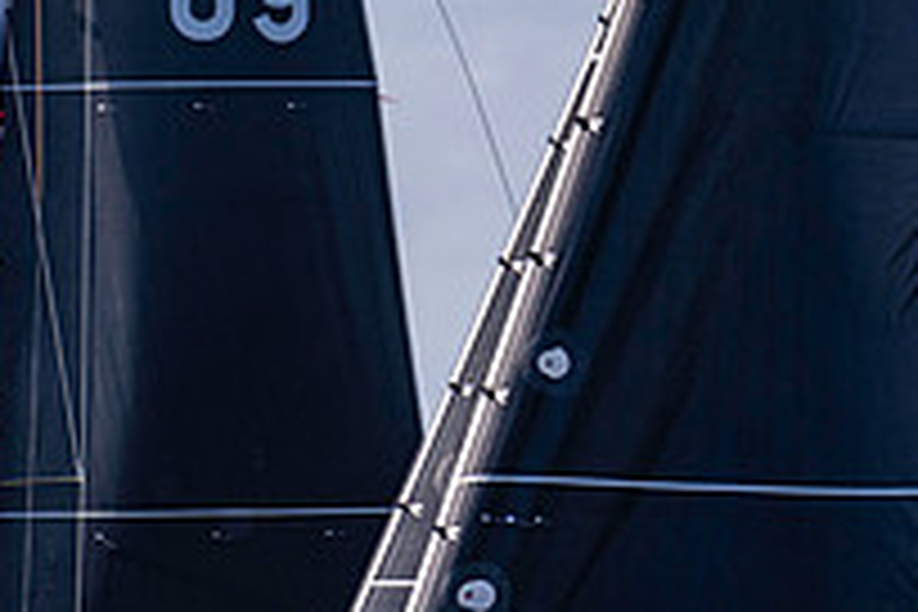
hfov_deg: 1.8
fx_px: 29017
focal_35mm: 1138
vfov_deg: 1.2
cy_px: -223
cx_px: 135
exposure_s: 1/1250
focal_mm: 400
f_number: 4.5
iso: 200
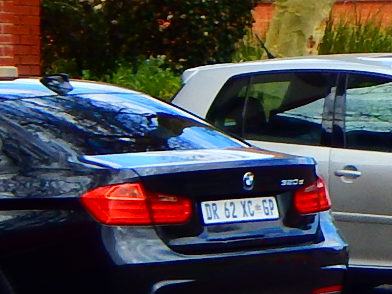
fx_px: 4483
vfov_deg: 3.8
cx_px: 779
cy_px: 27
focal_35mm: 396
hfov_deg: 4.9
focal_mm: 10.9
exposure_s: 1/200
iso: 125
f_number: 4
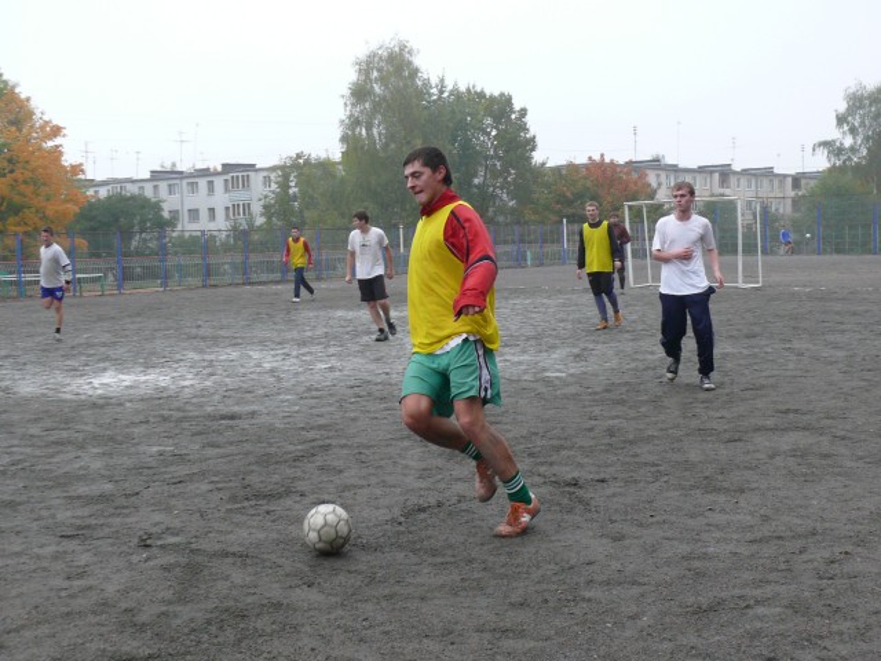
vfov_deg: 32.9
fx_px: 1120
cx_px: 440
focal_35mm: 44
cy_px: 330
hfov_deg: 42.9
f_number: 2.8
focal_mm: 8.4
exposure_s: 1/500
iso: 200
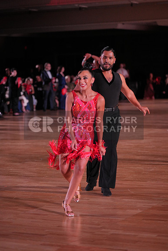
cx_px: 84
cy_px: 126
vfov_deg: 19.6
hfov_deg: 13.2
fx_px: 728
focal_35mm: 104
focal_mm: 104
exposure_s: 1/800
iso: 1600
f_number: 2.8
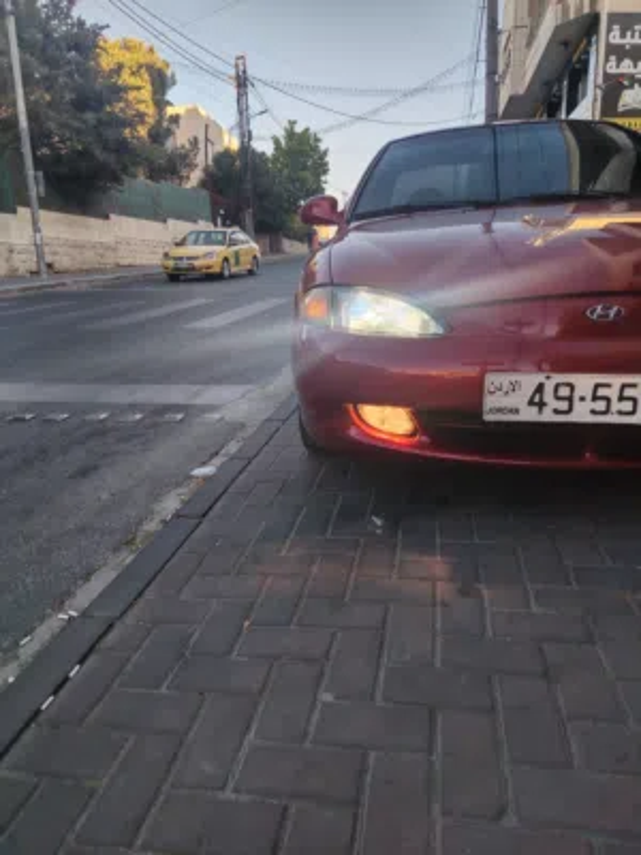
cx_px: 320
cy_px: 428
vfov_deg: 71.6
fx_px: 593
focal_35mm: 24
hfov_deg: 56.8
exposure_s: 1/172
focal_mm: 5.25
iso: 100
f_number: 1.75
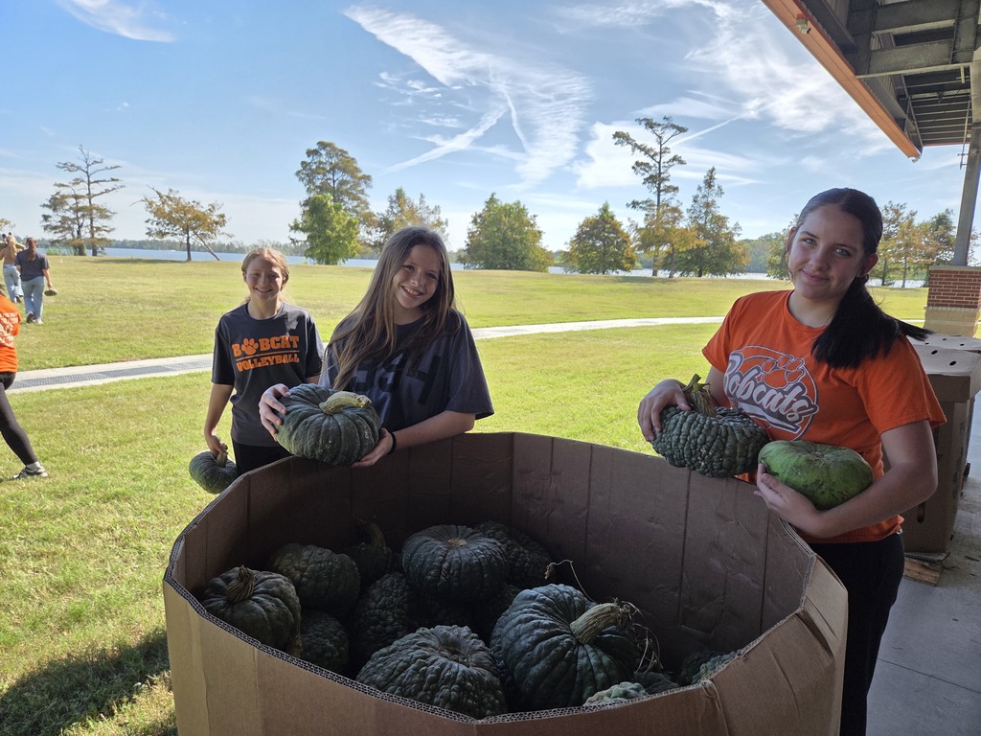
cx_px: 490
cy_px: 368
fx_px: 652
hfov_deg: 73.9
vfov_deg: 58.9
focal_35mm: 23
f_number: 1.8
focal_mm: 5.4
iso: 80
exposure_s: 1/3291
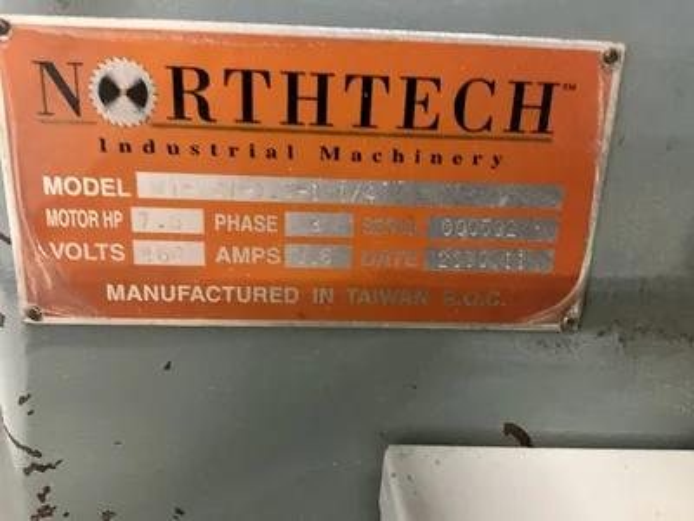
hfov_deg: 61.7
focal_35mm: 29
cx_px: 347
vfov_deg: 48.2
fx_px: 581
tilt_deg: -17.6
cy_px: 260
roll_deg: -4.5
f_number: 1.8
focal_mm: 3
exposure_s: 1/30
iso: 500
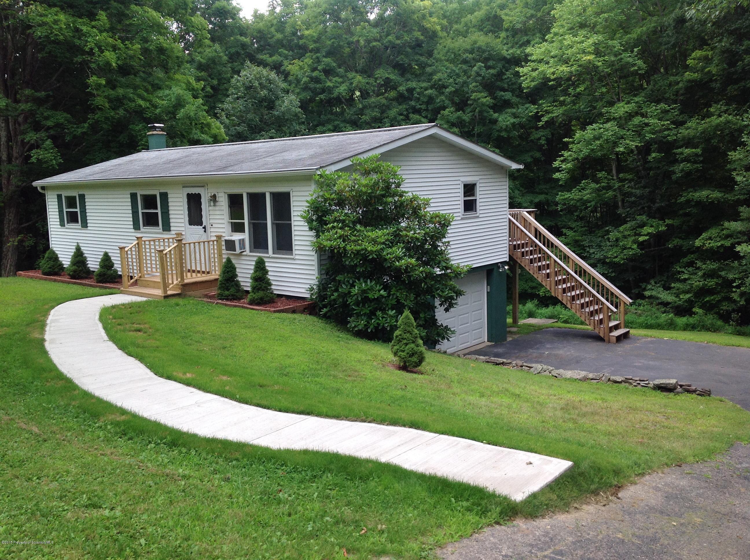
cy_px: 280
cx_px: 375
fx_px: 757
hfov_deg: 52.7
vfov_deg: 40.6
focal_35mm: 35
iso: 50
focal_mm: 4.28
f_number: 2.4
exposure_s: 1/227
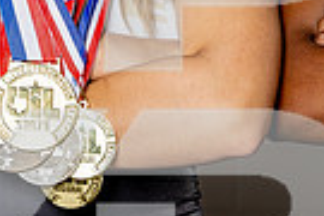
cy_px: -54
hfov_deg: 8.1
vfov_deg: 5.4
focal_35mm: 254
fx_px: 2286
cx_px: 58
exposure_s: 1/250
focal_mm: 59
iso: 320
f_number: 5.6
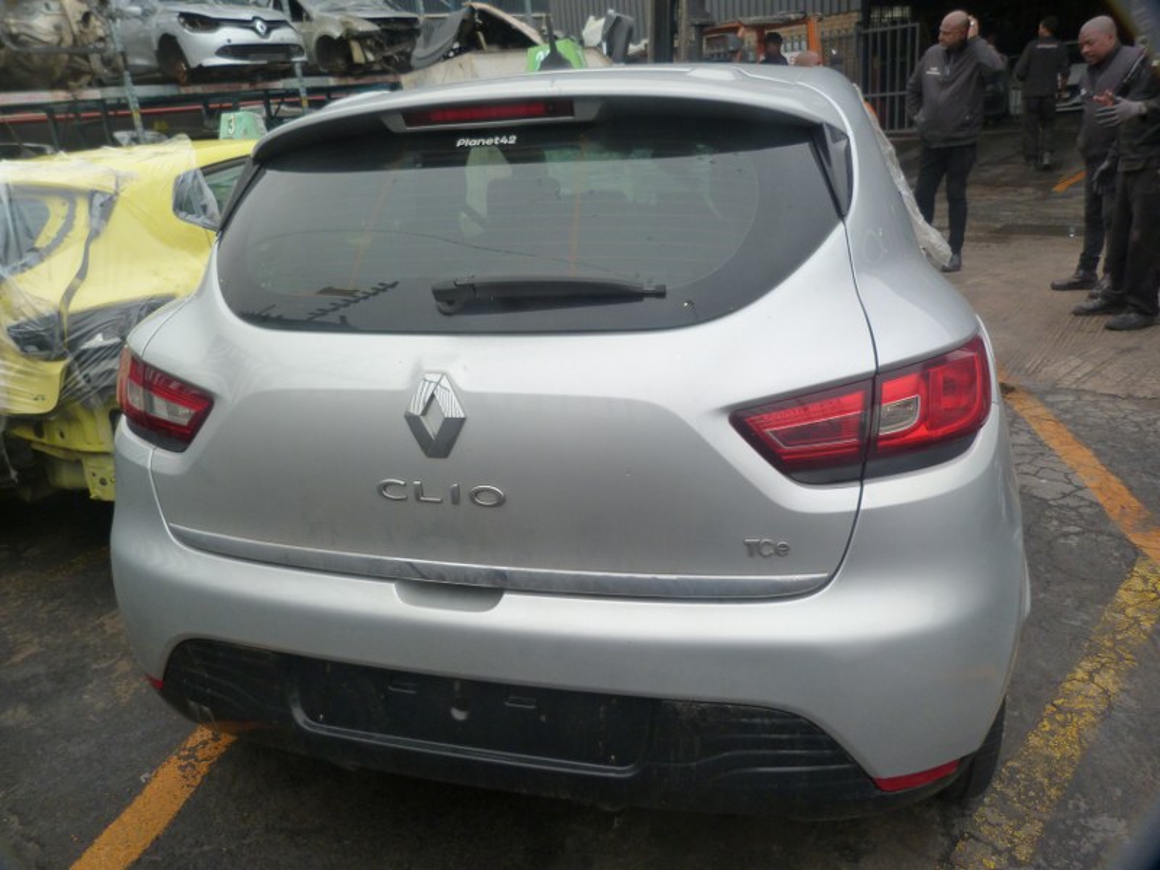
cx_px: 580
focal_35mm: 25
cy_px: 435
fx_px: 838
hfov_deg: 69.4
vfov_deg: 54.9
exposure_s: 1/80
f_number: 2.8
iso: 125
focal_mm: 4.5
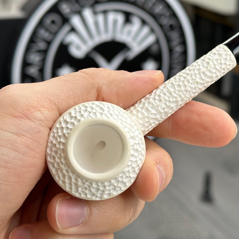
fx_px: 586
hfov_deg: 22.9
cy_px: 86
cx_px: 177
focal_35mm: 75
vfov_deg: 23.0
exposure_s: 1/401
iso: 64
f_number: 1.78
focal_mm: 6.86
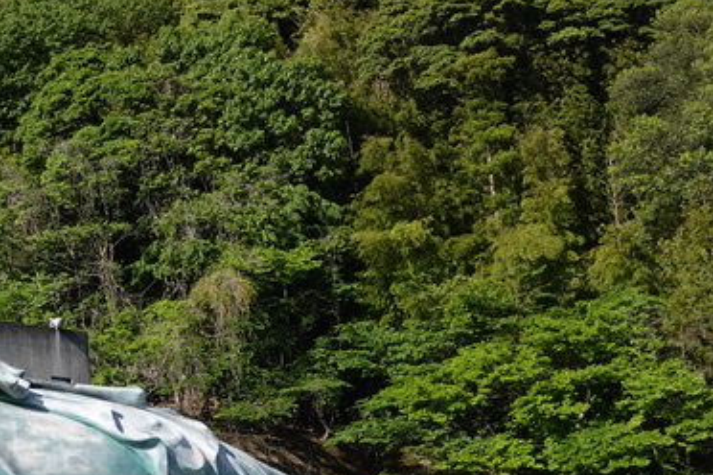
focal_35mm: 70
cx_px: -324
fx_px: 1386
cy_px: 335
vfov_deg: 19.4
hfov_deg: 23.6
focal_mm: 8.8
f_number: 4
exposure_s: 1/640
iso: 100
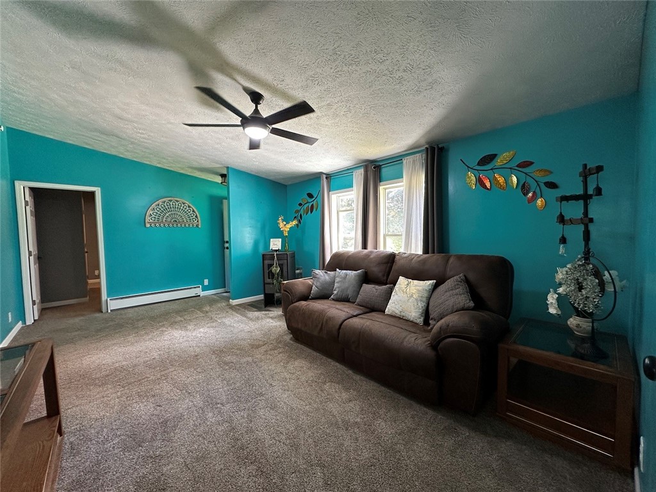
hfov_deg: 102.1
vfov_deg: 85.7
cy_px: 246
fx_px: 265
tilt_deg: -2.8
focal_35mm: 14
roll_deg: +0.8
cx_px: 328
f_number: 2.2
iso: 250
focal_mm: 2.22
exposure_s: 1/60
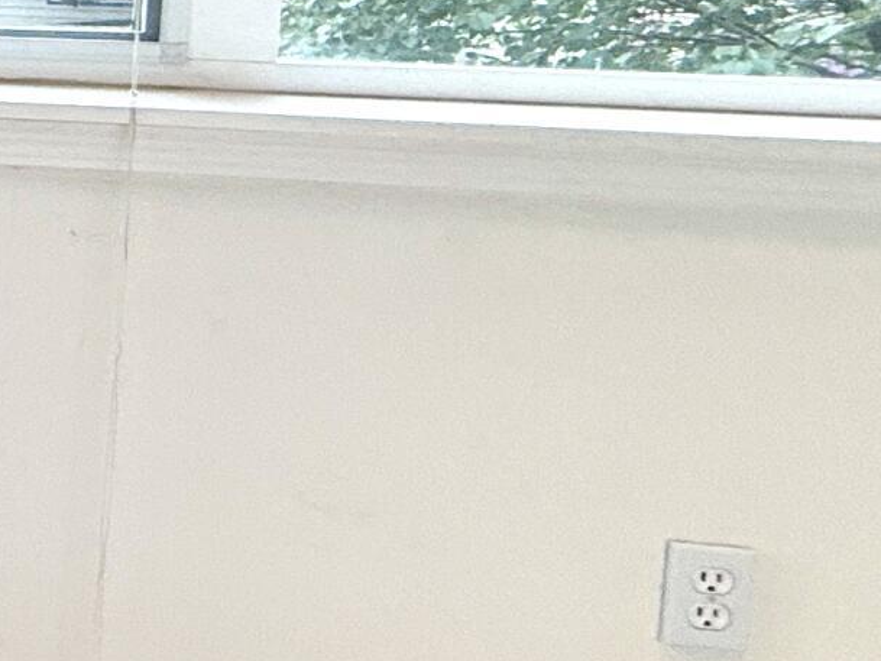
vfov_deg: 20.4
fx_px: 1756
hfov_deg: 15.1
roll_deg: +0.0
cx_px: -1243
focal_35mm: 69
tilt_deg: -4.9
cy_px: -58
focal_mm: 2.22
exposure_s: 1/120
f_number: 2.2
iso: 64
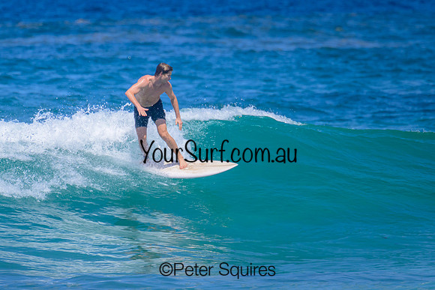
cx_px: 210
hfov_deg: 1.9
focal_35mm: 1088
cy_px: 148
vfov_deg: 1.3
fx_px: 13149
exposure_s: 1/2000
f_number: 11
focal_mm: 800
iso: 900
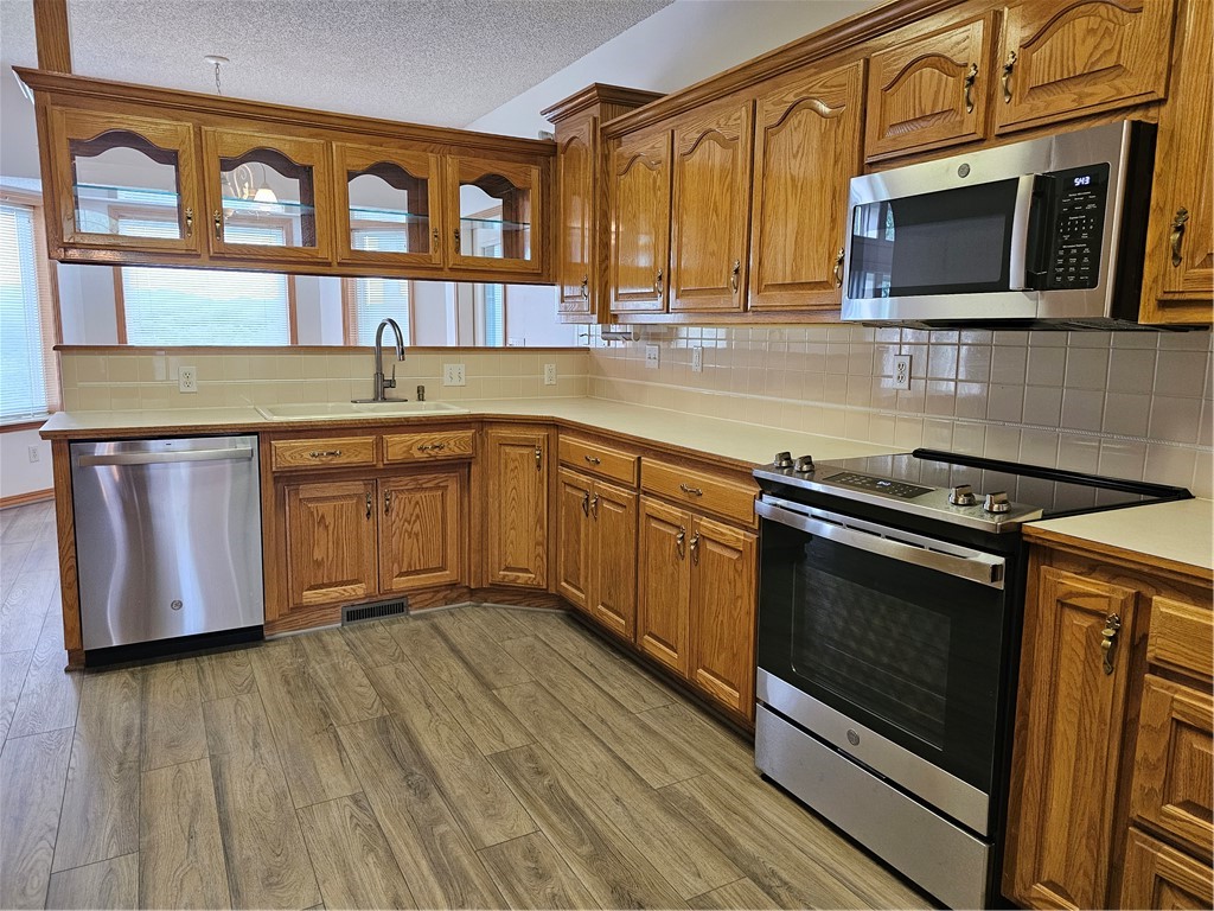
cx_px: 607
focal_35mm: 23
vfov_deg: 58.9
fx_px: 807
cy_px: 456
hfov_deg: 73.9
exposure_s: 1/120
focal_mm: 6.3
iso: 640
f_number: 1.7
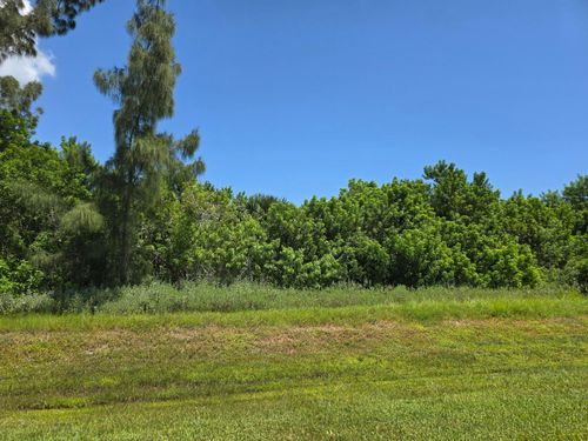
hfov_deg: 73.9
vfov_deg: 58.9
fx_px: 391
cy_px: 220
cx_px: 294
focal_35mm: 23
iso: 12
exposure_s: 1/937
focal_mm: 6.3
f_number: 1.7
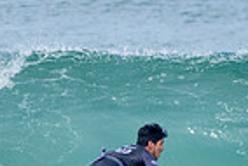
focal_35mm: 2039
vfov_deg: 0.7
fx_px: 14061
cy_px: 200
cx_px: 89
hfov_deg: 1.0
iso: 250
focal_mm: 500
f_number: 5.6
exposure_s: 1/2000
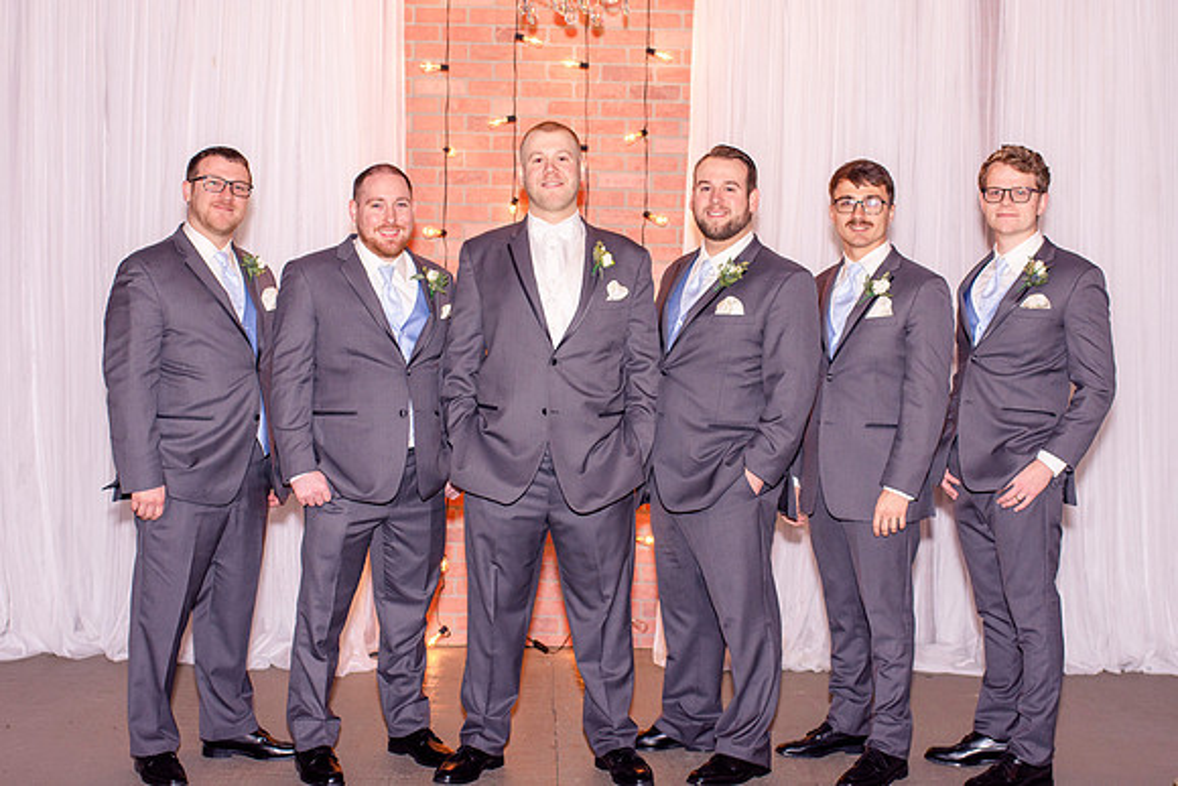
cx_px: 589
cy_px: 393
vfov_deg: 25.8
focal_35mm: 52
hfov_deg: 37.8
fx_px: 1718
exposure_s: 1/250
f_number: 2.8
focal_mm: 35
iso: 250
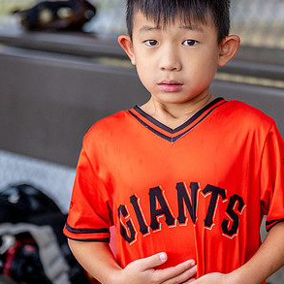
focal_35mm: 192
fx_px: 1782
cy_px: 104
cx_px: 176
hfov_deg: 9.1
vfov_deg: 9.1
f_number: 2.8
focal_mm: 86
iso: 800
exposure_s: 1/500
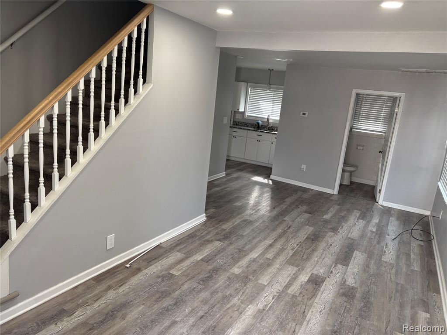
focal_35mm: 26
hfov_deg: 67.3
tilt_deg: -11.6
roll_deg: -5.4
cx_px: 224
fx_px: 336
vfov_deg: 53.1
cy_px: 168
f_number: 1.6
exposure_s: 1/118
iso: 125
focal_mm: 5.96
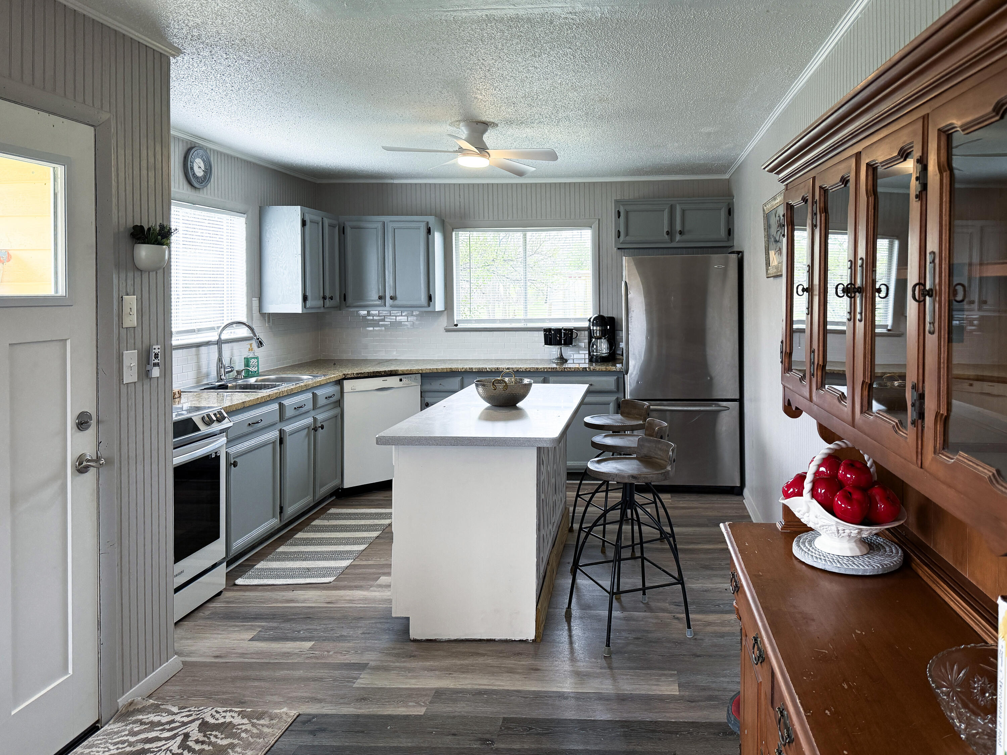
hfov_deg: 71.6
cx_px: 504
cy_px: 378
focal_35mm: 24
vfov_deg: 56.8
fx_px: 698
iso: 200
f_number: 1.78
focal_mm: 6.76
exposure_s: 1/186
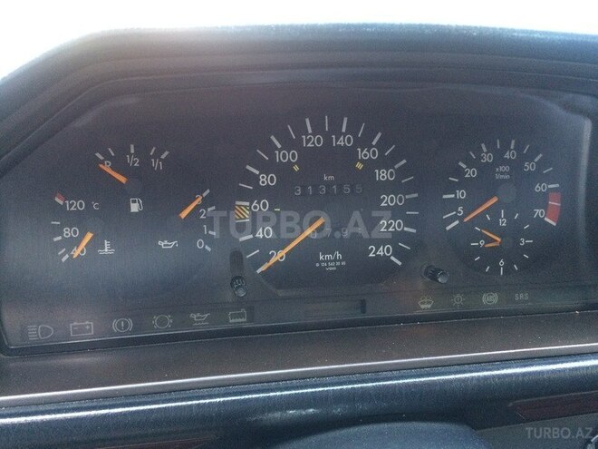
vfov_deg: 48.2
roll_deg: -0.2
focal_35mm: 29
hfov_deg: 61.7
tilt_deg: -22.4
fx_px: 501
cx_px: 299
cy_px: 224
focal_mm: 4.15
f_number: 2.2
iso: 250
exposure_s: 1/20
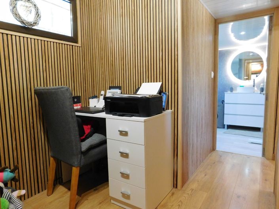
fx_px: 185
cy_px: 104
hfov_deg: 74.0
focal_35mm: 23
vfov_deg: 58.8
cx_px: 140
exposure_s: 1/30
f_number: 3
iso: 360
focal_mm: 4
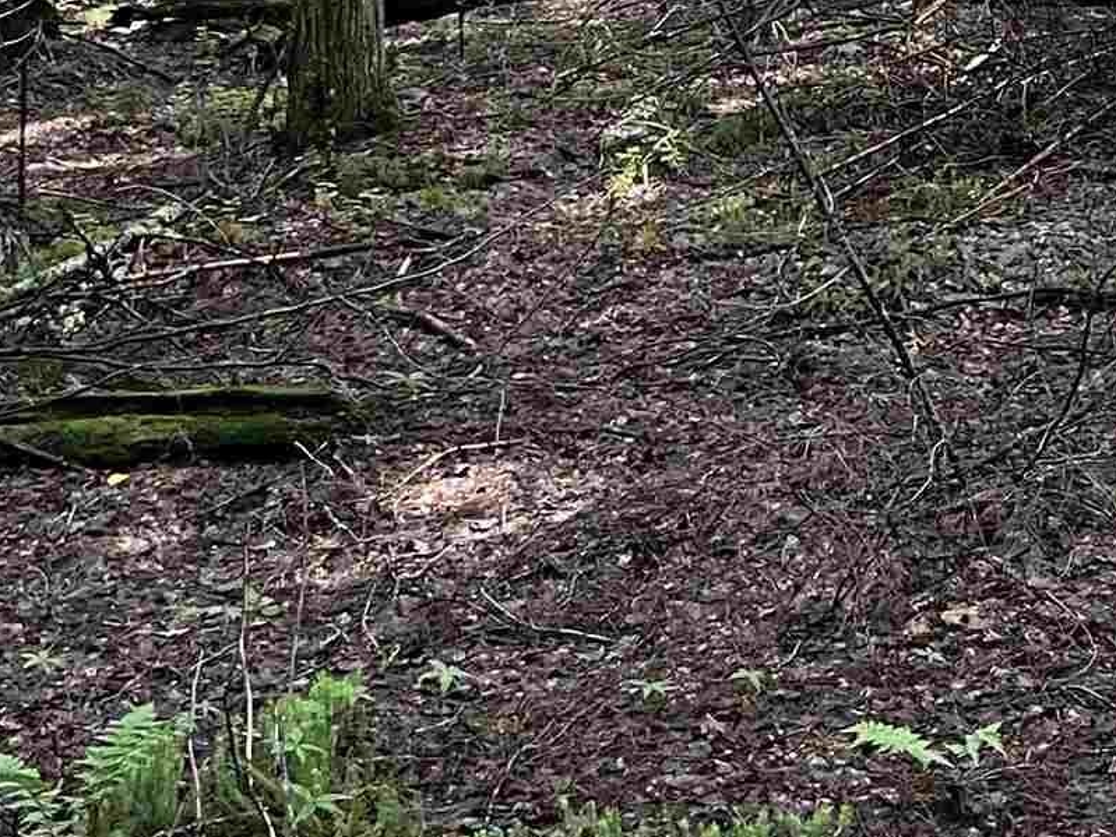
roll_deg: -0.8
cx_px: 599
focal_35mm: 100
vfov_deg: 14.3
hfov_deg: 19.6
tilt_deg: +0.8
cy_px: -204
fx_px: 3223
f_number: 1.6
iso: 125
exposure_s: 1/98
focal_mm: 5.1
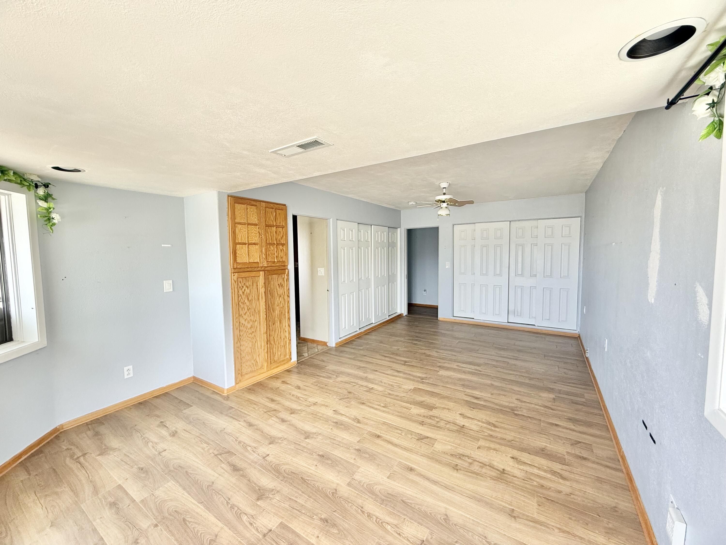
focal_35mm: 14
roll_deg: +0.2
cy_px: 272
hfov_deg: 102.1
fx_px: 294
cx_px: 363
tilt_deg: -4.3
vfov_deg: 85.7
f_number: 2.2
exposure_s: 1/99
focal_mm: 2.22
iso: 100
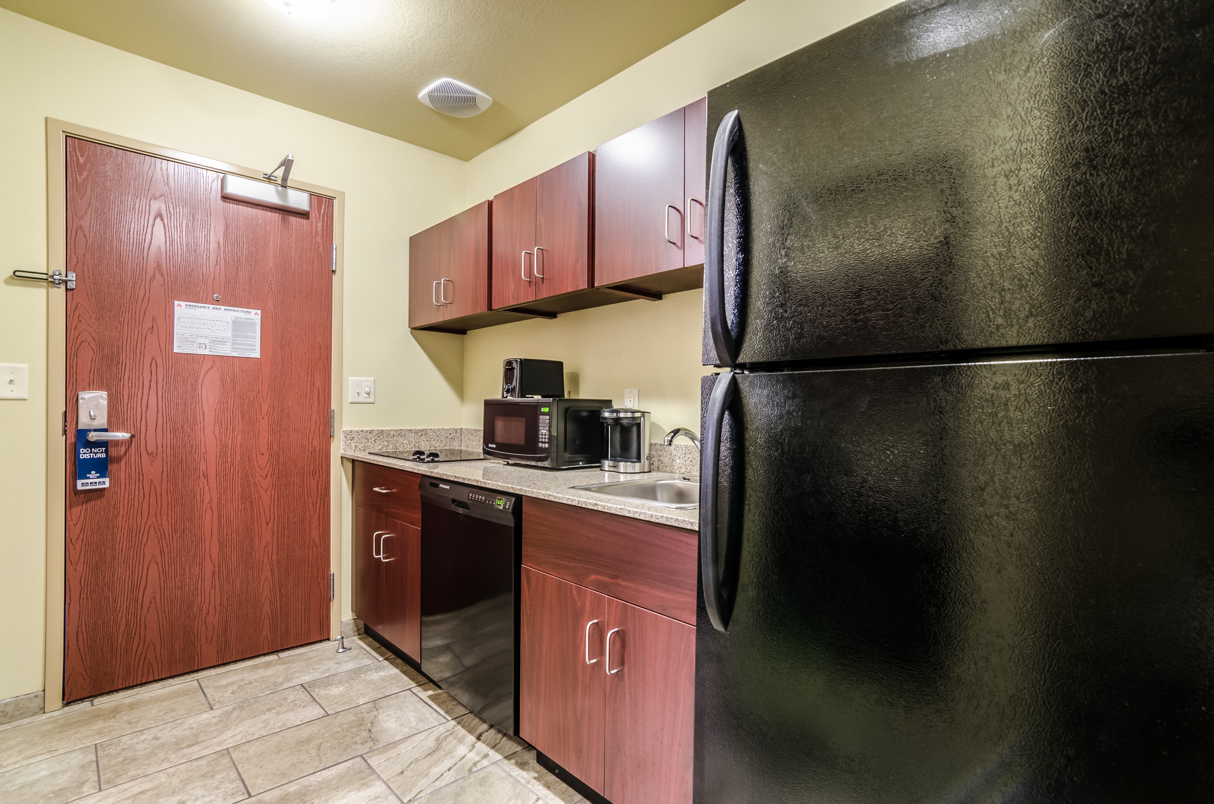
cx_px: 607
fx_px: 555
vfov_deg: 71.8
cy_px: 402
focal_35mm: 16
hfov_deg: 95.1
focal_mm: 11
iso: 320
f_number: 8
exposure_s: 1/1.67
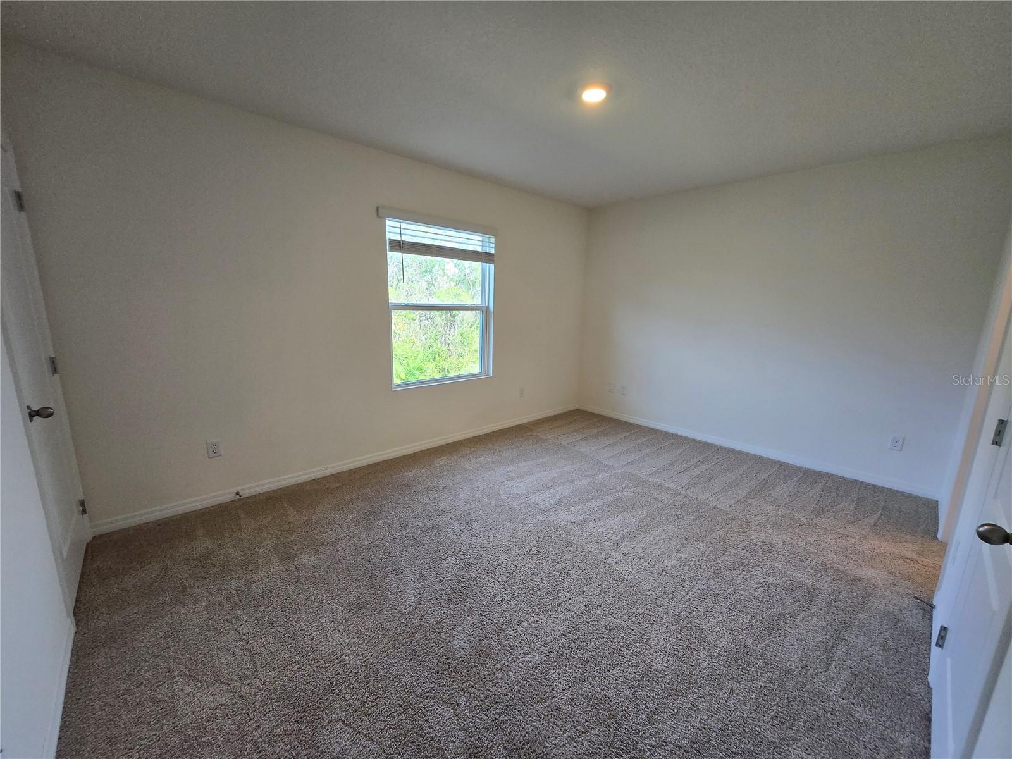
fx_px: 380
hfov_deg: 106.2
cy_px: 380
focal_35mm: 13
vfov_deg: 89.9
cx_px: 506
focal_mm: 1.7
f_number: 2.2
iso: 80
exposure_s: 1/60
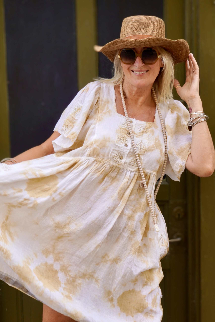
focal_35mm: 56
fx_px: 497
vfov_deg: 35.9
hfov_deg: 24.4
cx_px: 108
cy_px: 161
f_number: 5.6
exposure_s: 1/200
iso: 100
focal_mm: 37
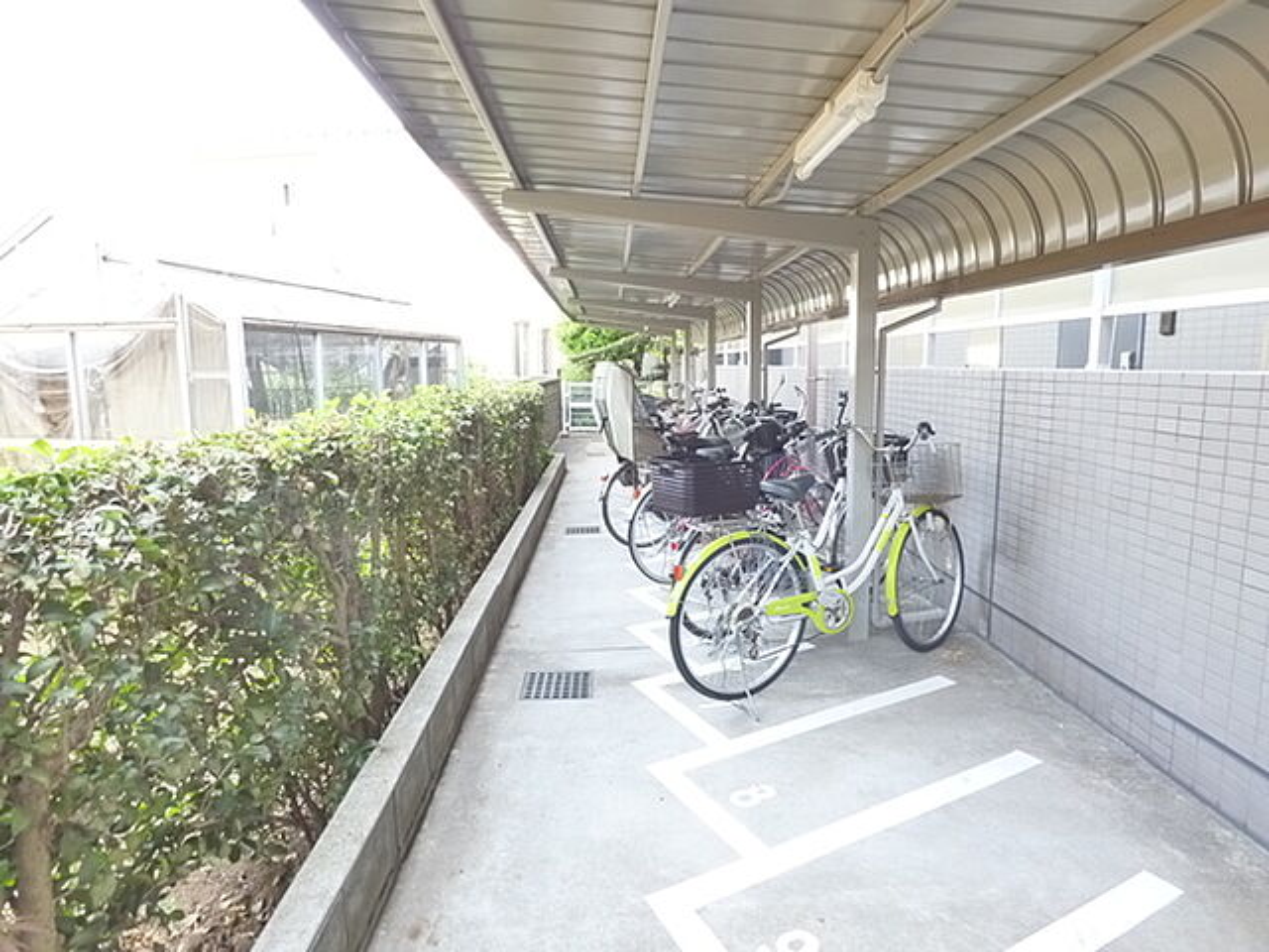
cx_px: 634
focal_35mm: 20
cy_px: 476
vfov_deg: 66.0
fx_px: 733
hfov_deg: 81.7
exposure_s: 1/13
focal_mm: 3.58
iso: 400
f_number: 5.6
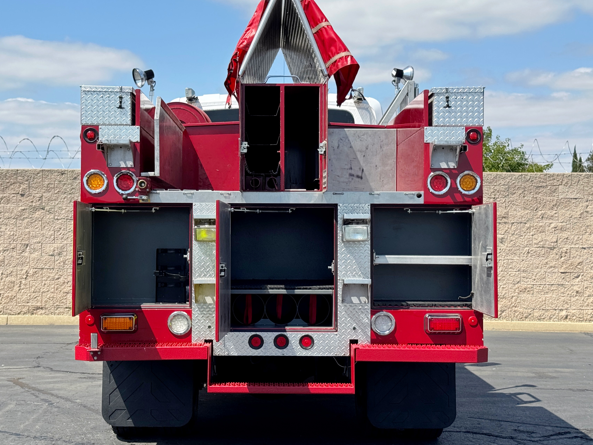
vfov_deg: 25.7
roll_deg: -0.2
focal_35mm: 57
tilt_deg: +0.4
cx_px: 270
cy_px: 209
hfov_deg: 33.8
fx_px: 977
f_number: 1.78
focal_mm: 6.76
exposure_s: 1/4608
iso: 64
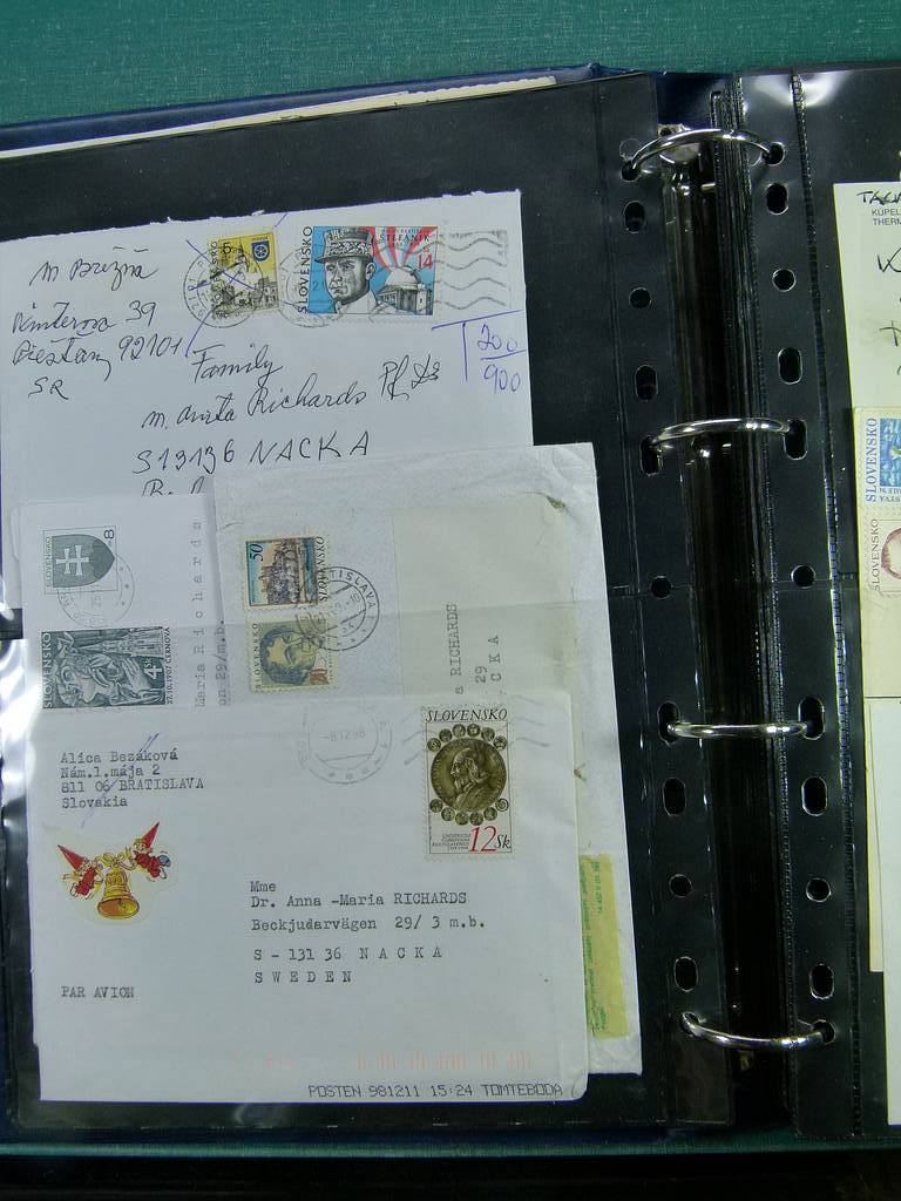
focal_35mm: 33
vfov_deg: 55.4
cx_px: 450
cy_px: 600
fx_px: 1145
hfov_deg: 42.9
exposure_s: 1/125
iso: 160
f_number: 3.6
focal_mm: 5.9
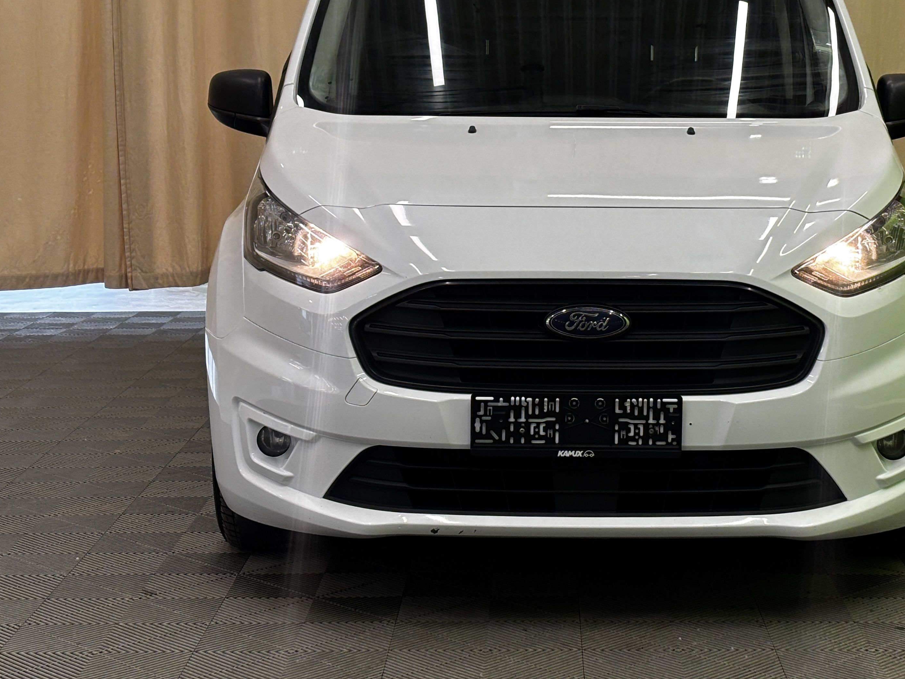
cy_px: 207
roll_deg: +0.0
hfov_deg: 25.9
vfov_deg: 19.6
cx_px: 568
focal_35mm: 75
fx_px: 1961
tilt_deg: -4.4
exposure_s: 1/100
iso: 40
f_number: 1.6
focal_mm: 5.96
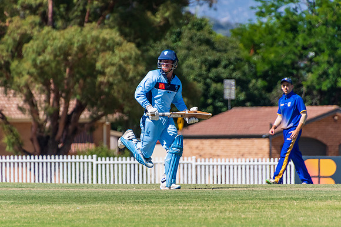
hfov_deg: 2.8
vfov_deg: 1.9
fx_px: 6962
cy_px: 121
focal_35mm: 735
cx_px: 159
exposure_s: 1/3200
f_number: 6.3
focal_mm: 400
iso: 400
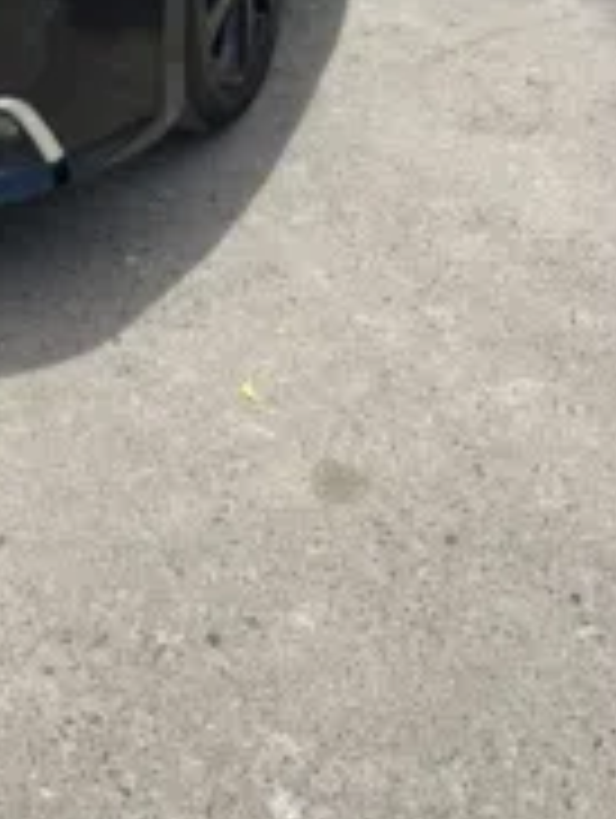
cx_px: 49
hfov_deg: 24.9
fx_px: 1349
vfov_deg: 31.5
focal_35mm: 57
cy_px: 27
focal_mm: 4.2
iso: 32
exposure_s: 1/1366
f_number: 1.6
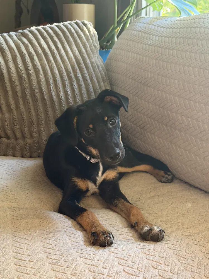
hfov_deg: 30.3
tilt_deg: -16.8
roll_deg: -1.8
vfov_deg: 39.7
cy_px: 140
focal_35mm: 48
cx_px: 104
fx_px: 386
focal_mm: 6.76
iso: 400
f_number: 1.78
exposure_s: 1/40
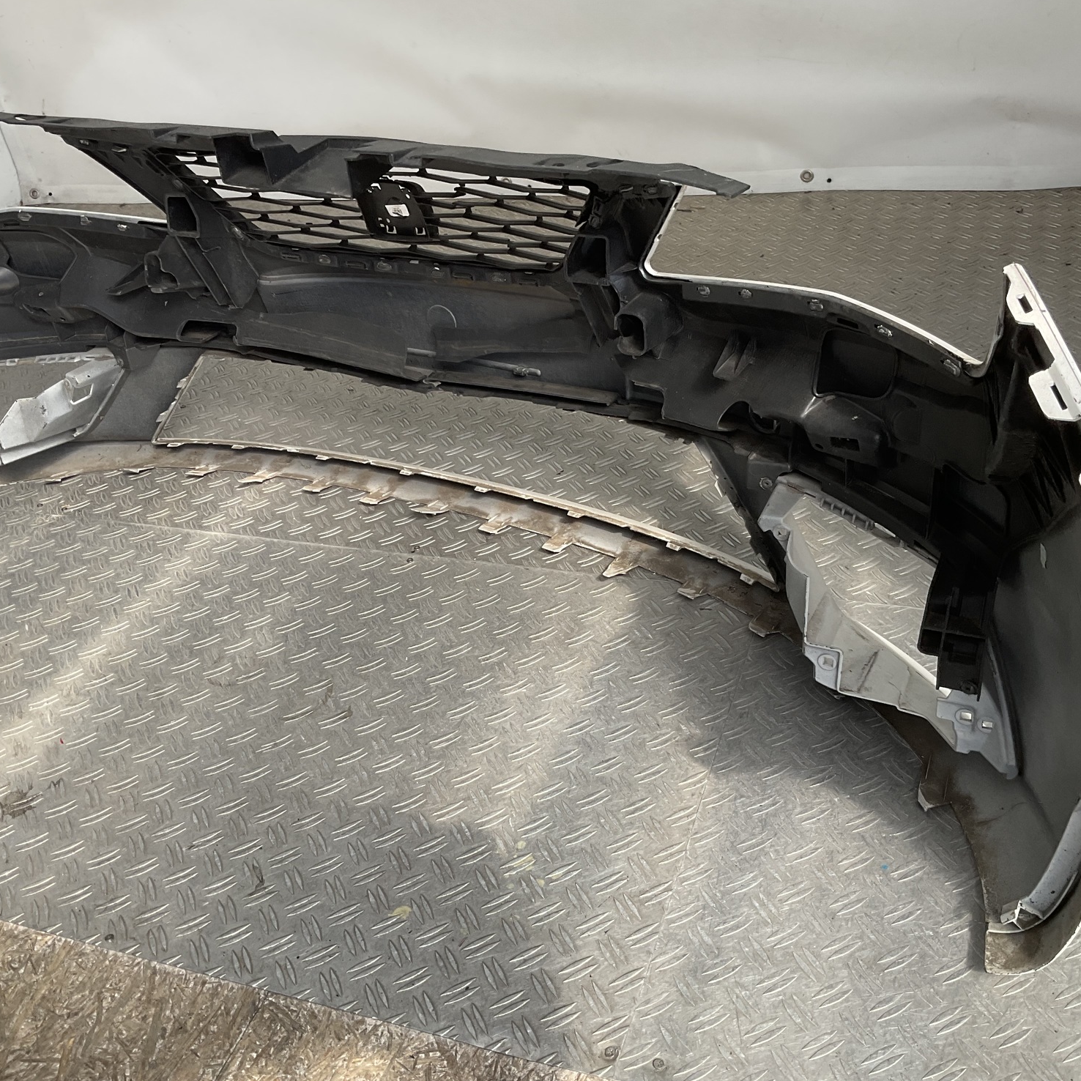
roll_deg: +9.6
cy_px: 543
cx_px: 523
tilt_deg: -35.0
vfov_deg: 47.2
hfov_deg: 47.2
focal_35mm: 35
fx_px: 1237
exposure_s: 1/422
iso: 16
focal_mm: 3
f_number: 1.8
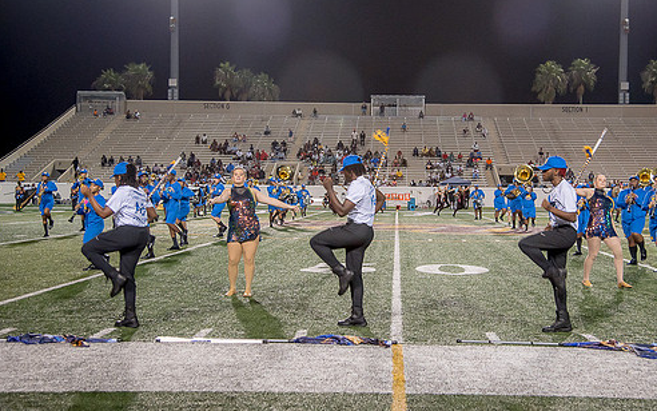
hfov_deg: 41.7
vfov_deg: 26.9
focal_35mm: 48
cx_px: 382
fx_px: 860
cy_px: 196
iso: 2000
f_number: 4
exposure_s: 1/200
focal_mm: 40
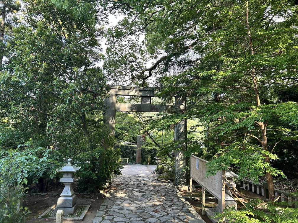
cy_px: 112
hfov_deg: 67.3
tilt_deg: +0.9
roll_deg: +0.1
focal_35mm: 26
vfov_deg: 53.1
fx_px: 224
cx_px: 149
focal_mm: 5.7
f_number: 1.5
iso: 50
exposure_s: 1/187
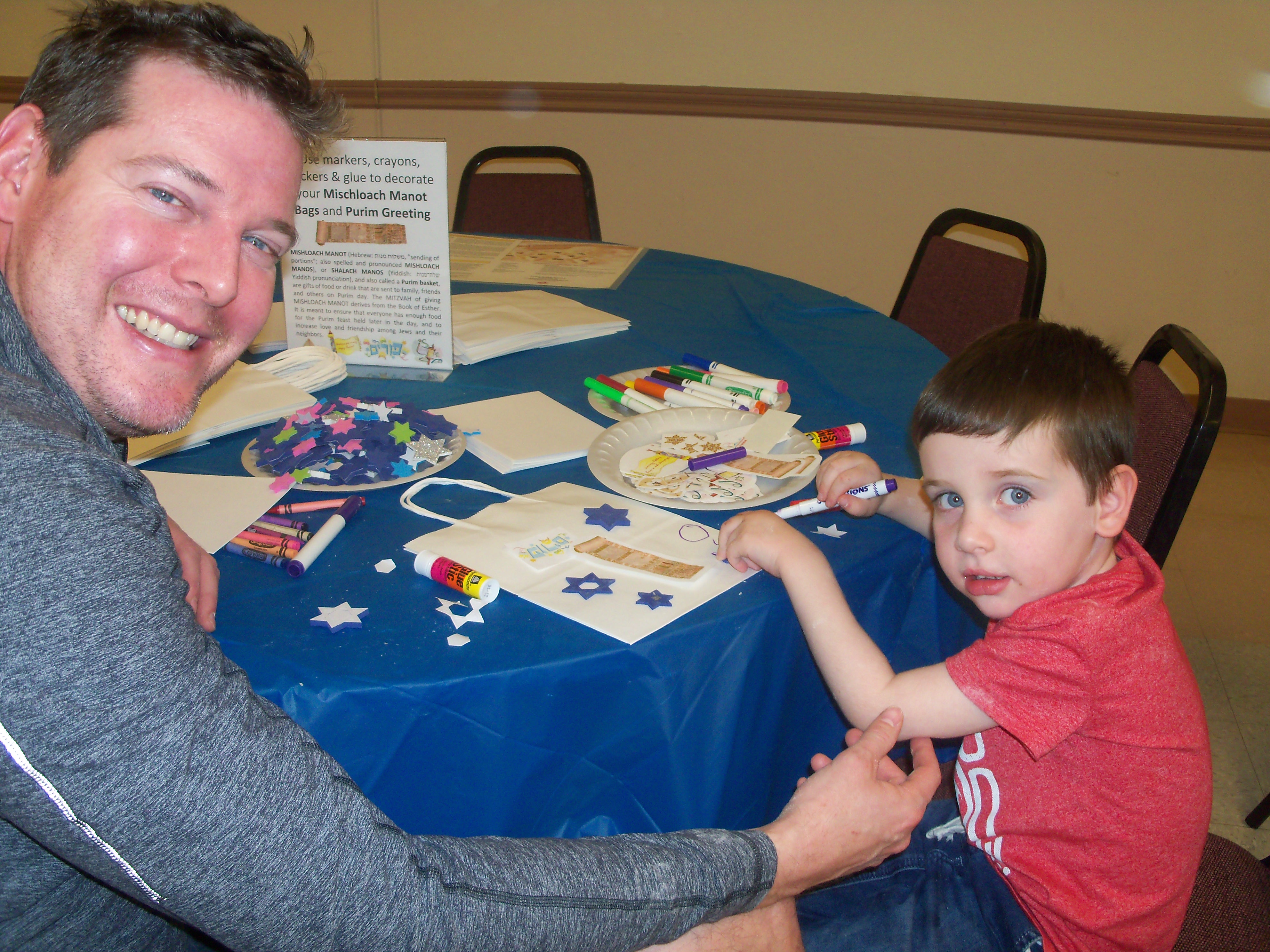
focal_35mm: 35
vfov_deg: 40.7
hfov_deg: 52.6
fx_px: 1284
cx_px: 635
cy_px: 476
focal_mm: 6.3
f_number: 3
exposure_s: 1/30
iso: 100
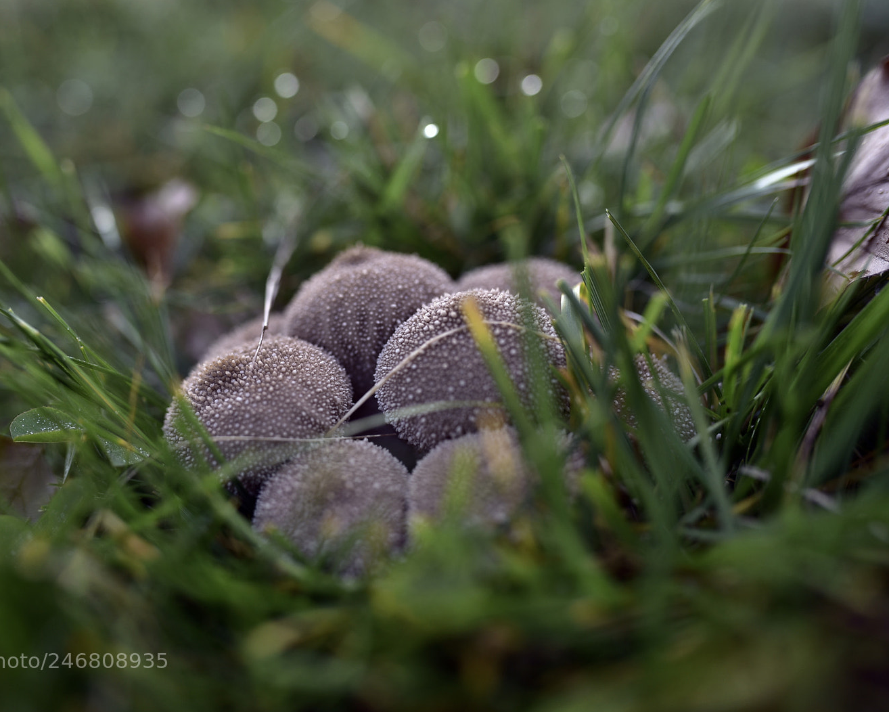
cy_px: 353
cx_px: 355
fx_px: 1053
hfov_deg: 45.5
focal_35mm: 40
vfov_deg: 37.4
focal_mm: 35
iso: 100
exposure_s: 1/320
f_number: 2.8
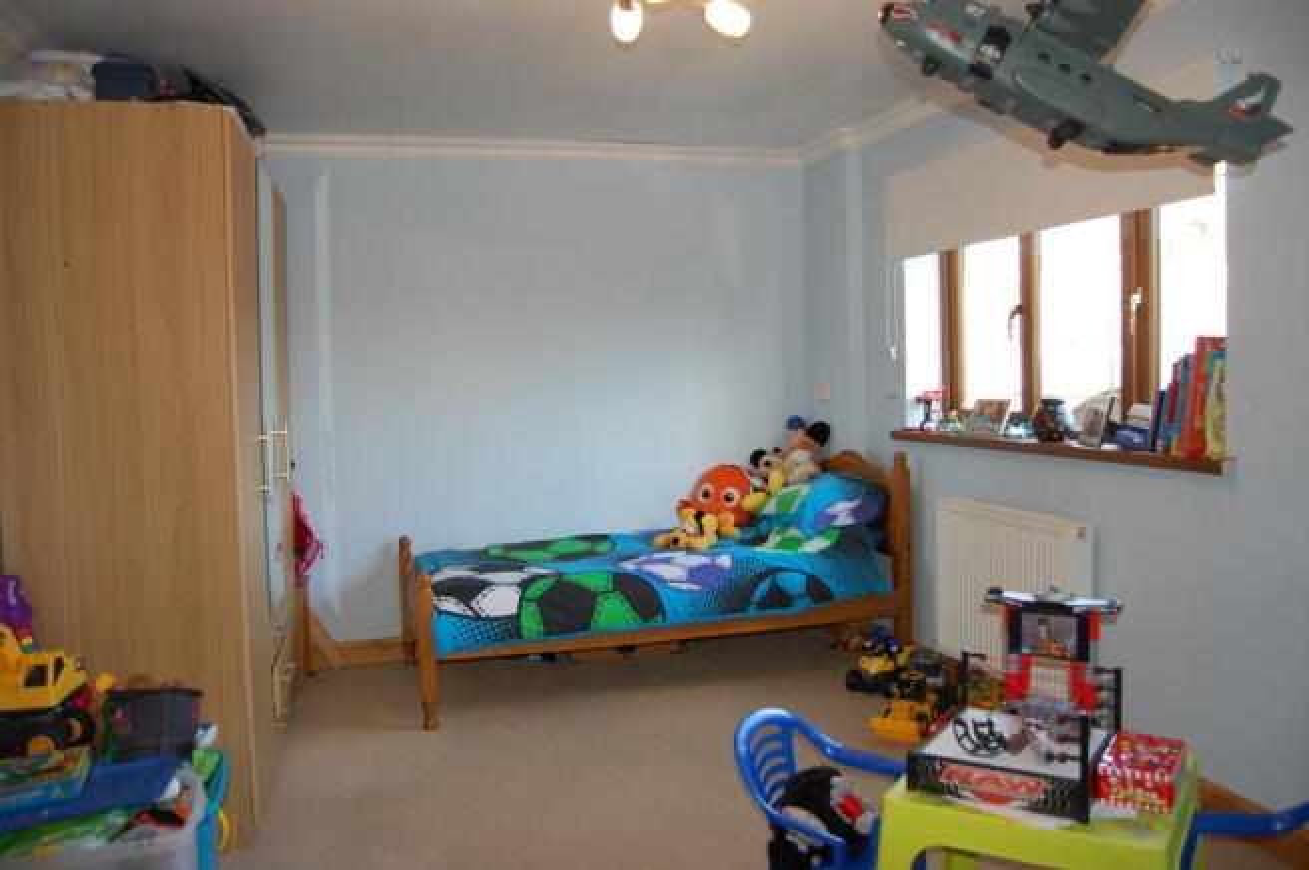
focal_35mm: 27
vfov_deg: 47.8
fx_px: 981
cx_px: 654
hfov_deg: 67.4
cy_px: 435
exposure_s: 1/60
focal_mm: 18
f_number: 3.5
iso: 400
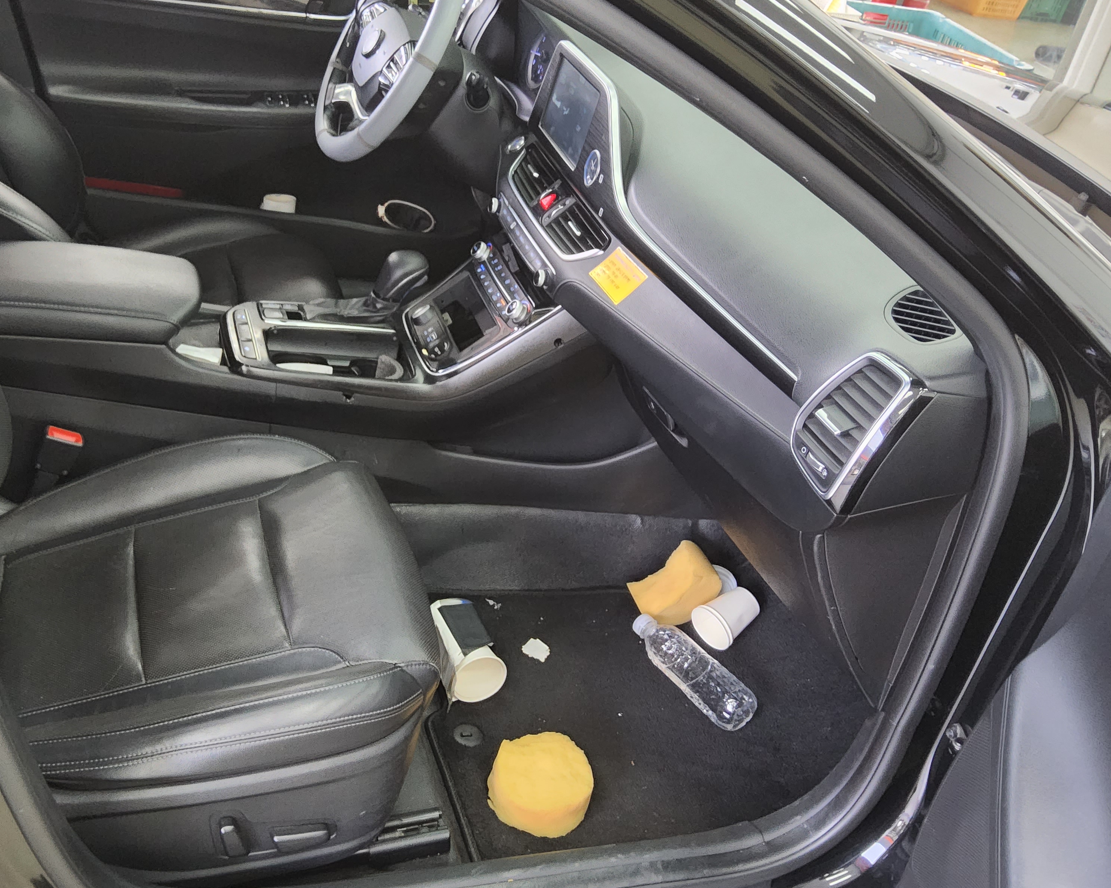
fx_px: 1118
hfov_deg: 52.6
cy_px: 459
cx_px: 461
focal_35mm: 34
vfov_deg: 43.3
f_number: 2
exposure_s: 1/100
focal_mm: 3.08
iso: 400
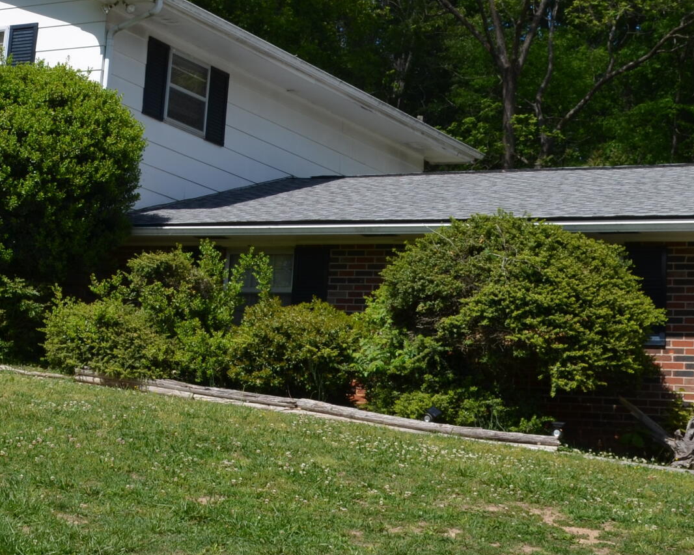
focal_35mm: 87
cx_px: 111
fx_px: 1787
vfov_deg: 17.4
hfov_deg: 21.6
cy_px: 37
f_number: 8
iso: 100
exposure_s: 1/250
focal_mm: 22
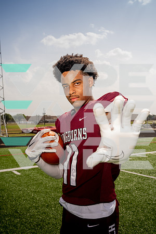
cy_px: 117
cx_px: 78
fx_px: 247
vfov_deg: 50.7
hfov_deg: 35.1
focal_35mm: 38
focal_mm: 38
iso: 100
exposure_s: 1/250
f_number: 8
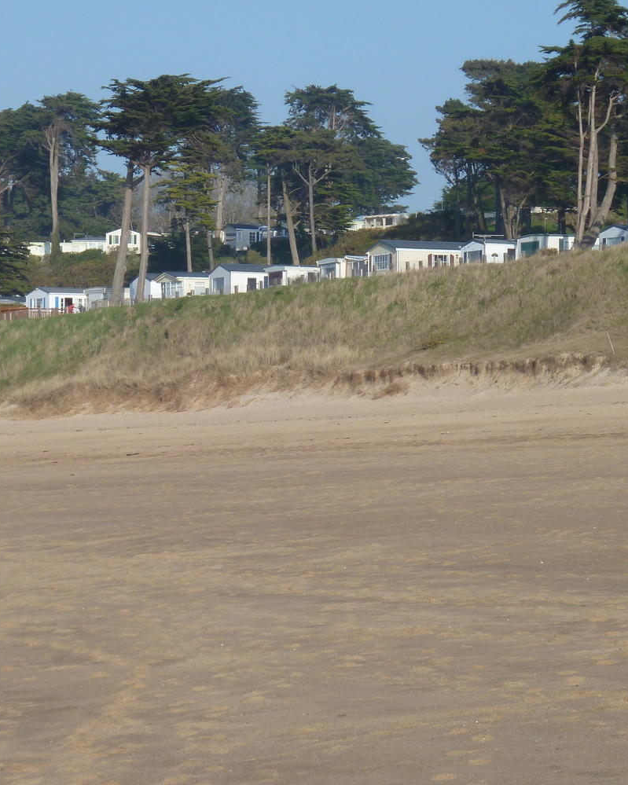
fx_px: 4322
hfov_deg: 8.3
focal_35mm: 186
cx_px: 240
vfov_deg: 10.4
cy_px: 326
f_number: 4.4
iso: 80
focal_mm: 19.5
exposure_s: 1/500
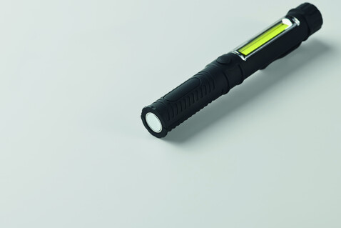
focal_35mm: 105
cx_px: 170
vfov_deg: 13.0
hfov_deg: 19.5
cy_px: 114
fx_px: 995
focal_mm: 105
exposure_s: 1/100
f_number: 14
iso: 100
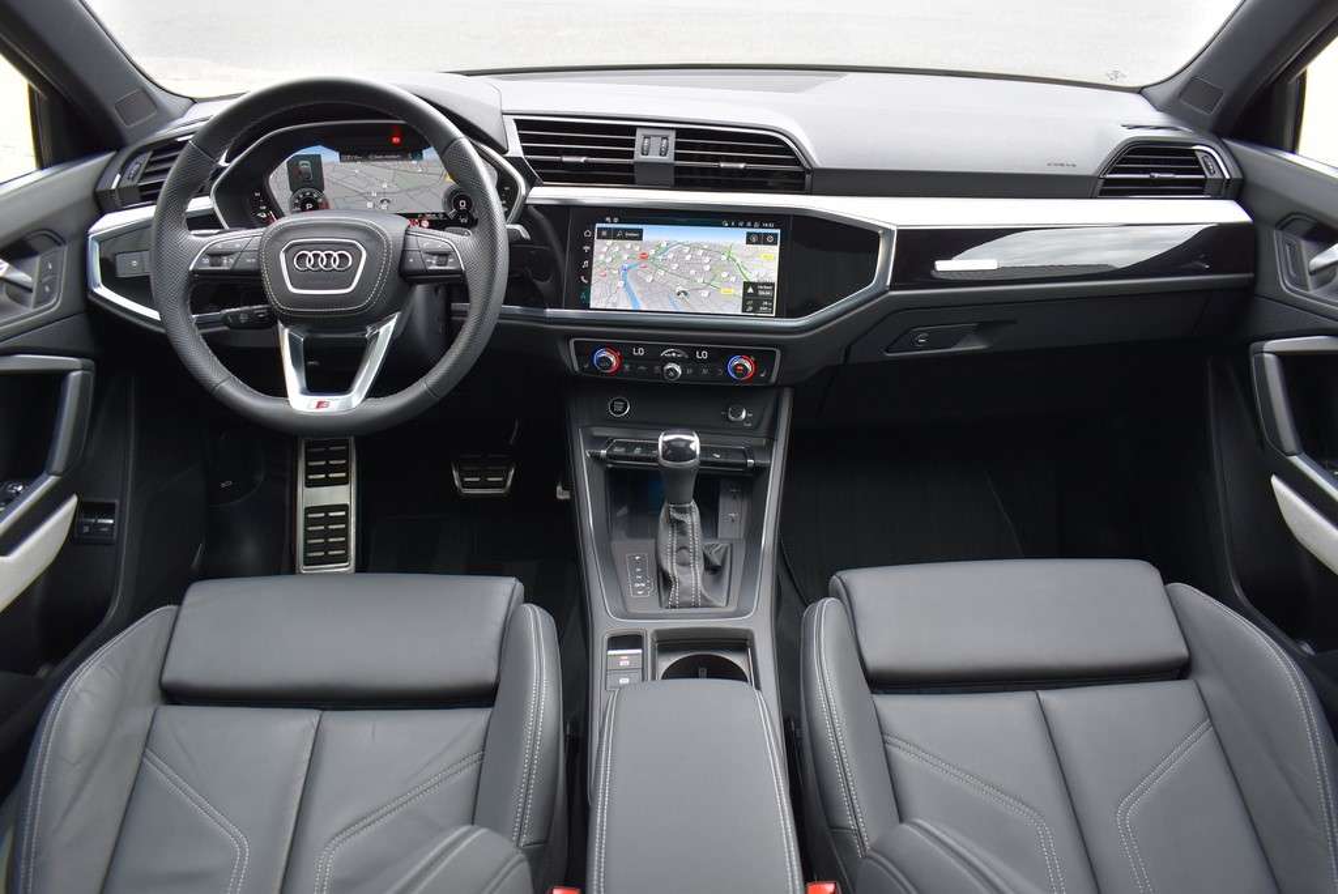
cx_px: 669
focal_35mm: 27
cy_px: 447
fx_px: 1004
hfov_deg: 67.4
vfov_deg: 48.0
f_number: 4.5
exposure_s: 1/80
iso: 400
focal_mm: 18
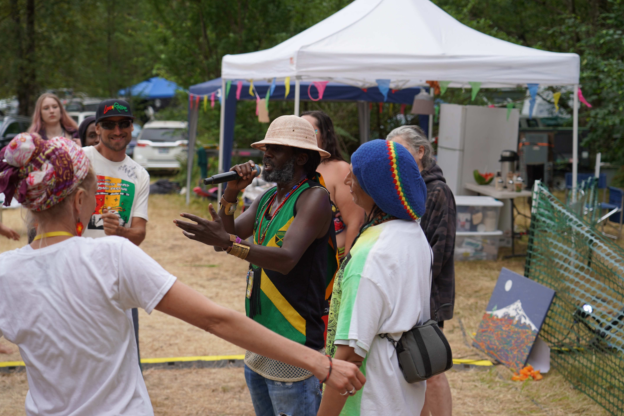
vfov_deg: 21.2
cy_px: 205
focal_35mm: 64
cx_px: 313
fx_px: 1109
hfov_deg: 31.4
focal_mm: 61
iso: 160
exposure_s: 1/160
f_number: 4
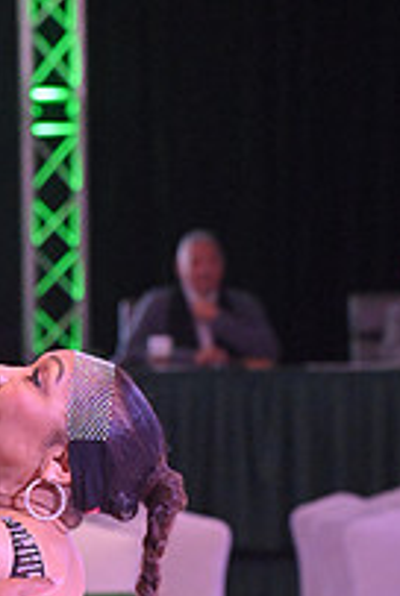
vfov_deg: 7.0
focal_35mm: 291
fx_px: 4833
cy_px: 802
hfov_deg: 4.7
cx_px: -143
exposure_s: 1/400
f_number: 5.6
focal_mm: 102
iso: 5000
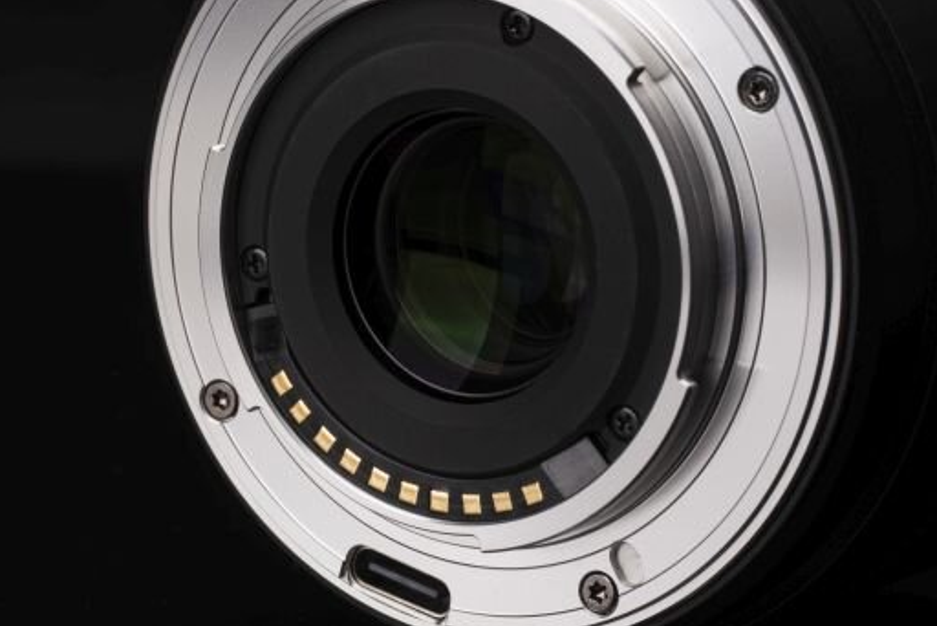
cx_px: 218
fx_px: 5338
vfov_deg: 6.7
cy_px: 371
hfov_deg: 10.0
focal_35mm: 205
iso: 100
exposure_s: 1/100
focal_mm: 105
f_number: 16
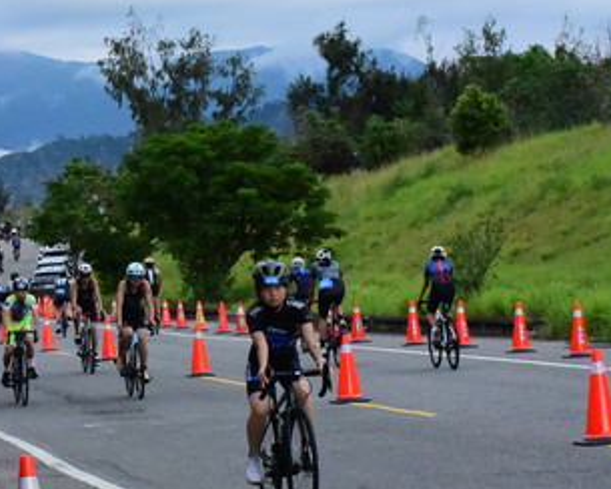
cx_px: 128
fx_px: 3038
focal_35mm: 168
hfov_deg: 11.4
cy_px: 322
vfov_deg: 9.2
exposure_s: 1/3200
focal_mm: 70
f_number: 14
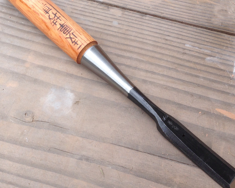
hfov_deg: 39.5
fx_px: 327
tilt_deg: -57.2
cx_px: 109
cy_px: 83
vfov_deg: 32.1
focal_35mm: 47
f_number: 2.4
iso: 50
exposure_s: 1/547
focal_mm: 4.12
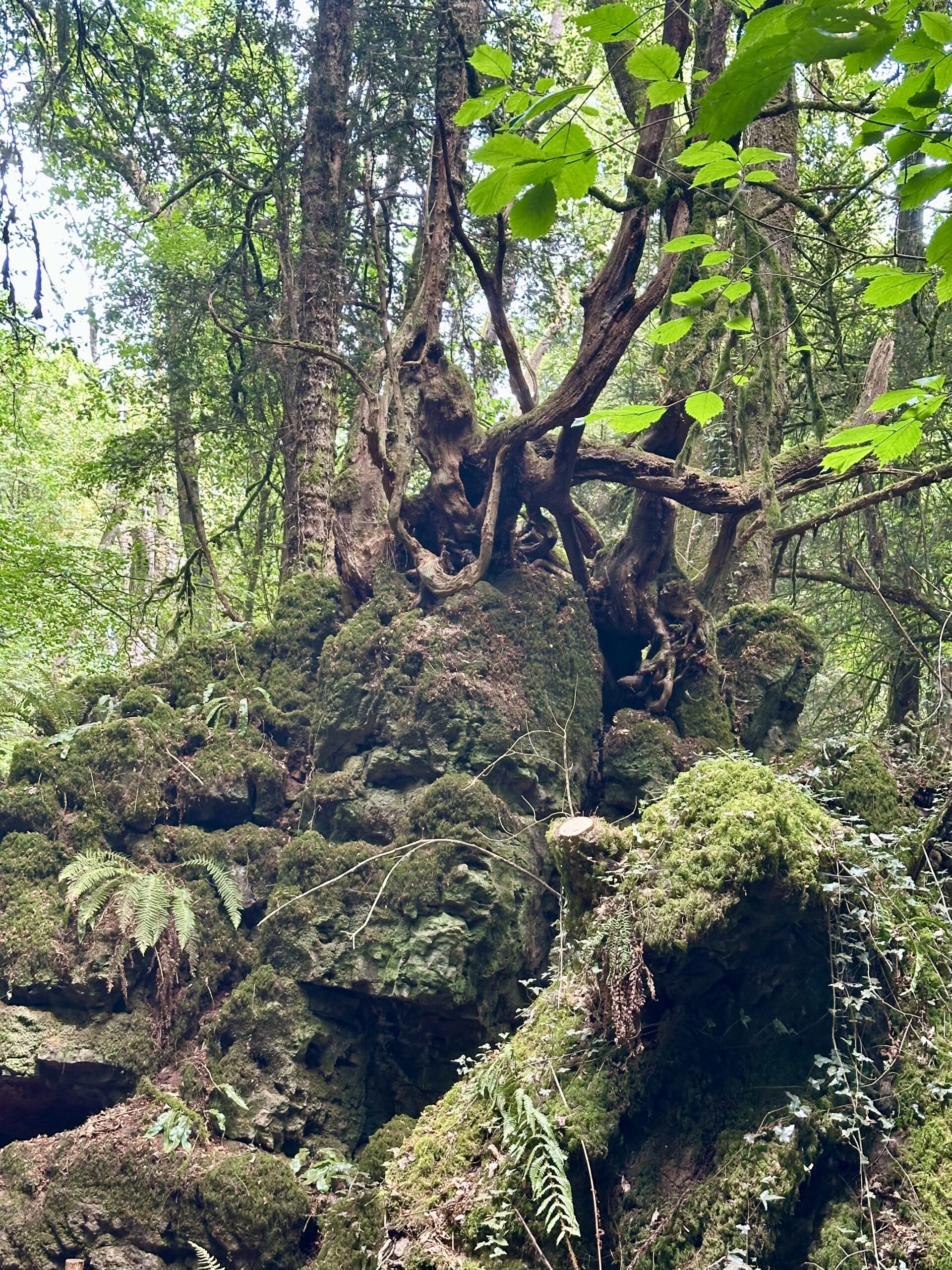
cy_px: 635
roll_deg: -2.3
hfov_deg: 30.3
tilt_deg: +14.1
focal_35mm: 48
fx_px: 1760
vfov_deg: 39.7
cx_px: 476
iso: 160
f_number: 1.78
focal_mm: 6.86
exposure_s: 1/60
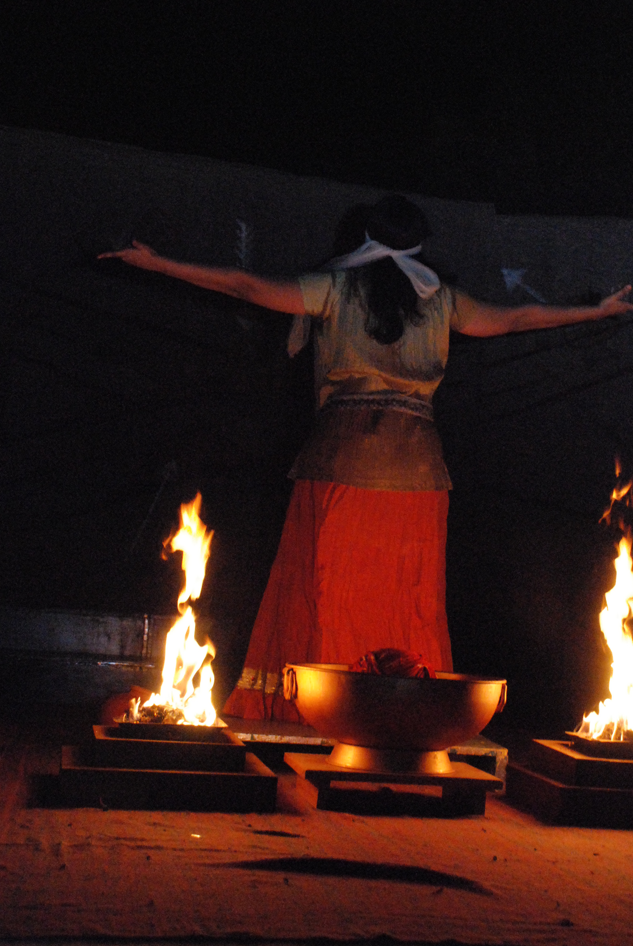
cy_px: 446
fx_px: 1568
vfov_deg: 33.5
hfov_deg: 22.8
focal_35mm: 60
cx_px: 371
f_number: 4.2
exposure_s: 1/60
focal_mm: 31
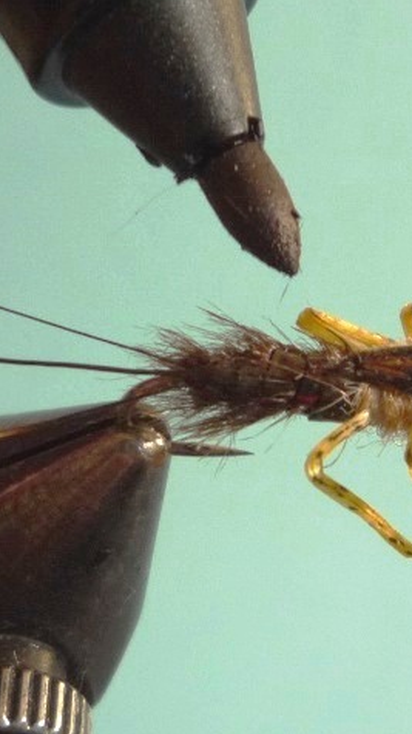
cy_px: 369
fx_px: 855
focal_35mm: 44
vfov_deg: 46.4
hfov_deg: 27.0
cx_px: 259
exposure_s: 1/30
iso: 160
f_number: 3.3
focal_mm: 5.2
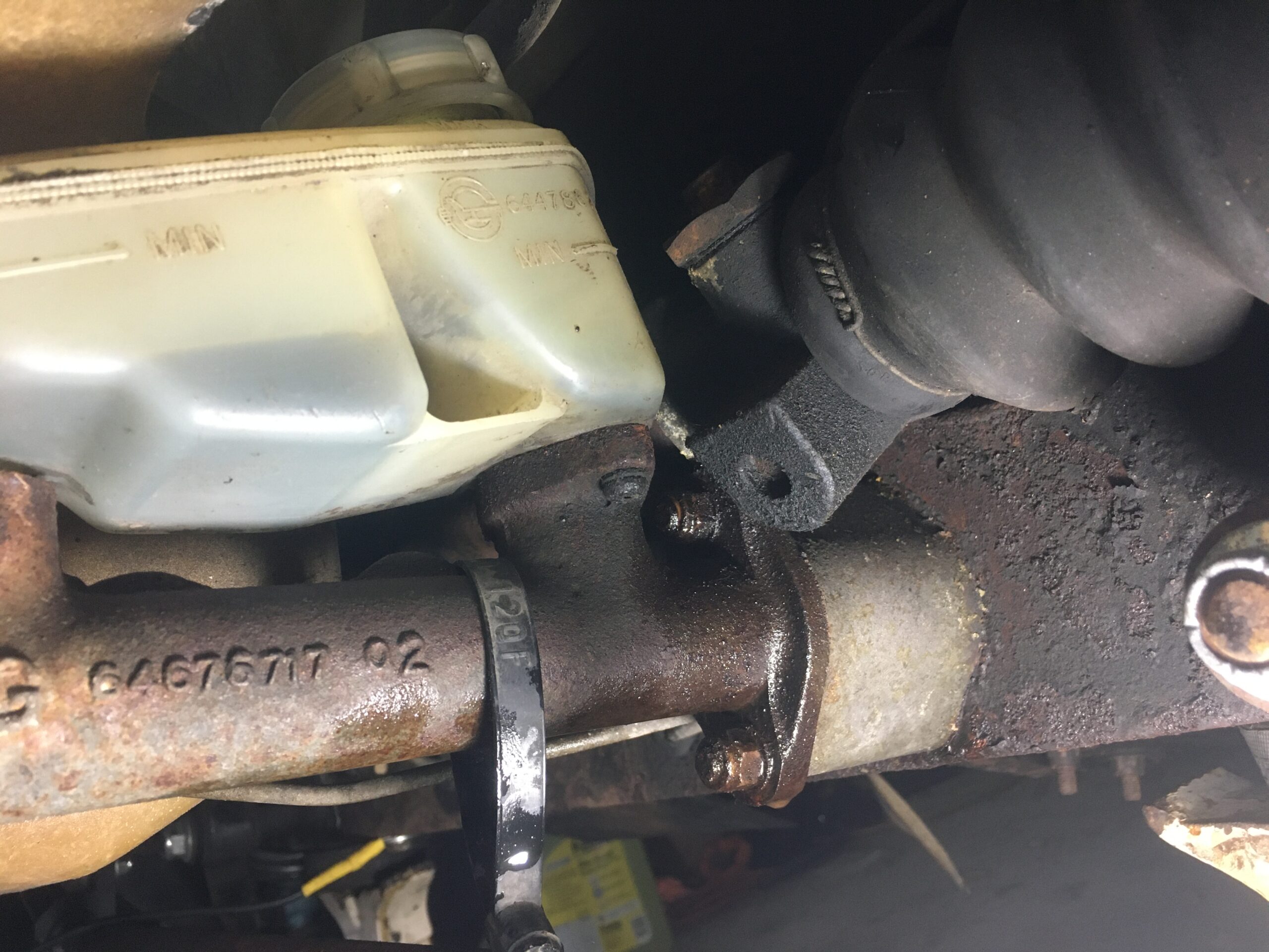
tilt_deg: +6.4
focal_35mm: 29
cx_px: 634
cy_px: 476
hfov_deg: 61.7
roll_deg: +18.1
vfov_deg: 48.2
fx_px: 1063
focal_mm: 4.15
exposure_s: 1/30
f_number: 2.2
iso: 125
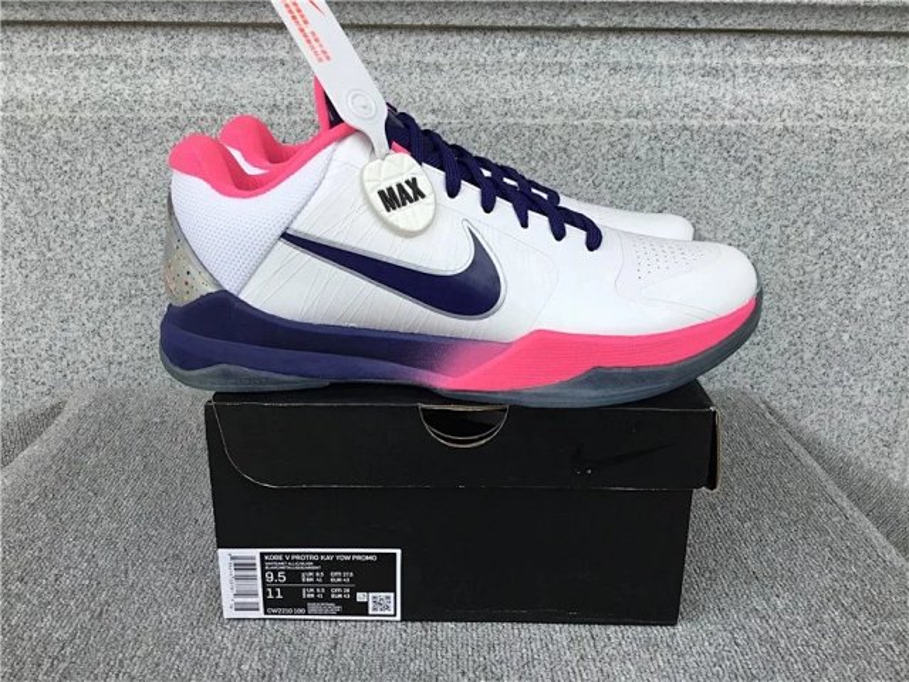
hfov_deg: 58.4
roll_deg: -0.3
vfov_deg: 45.4
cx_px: 454
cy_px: 341
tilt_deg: -18.8
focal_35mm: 31
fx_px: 814
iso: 25
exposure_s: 1/350
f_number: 2.4
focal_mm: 3.3
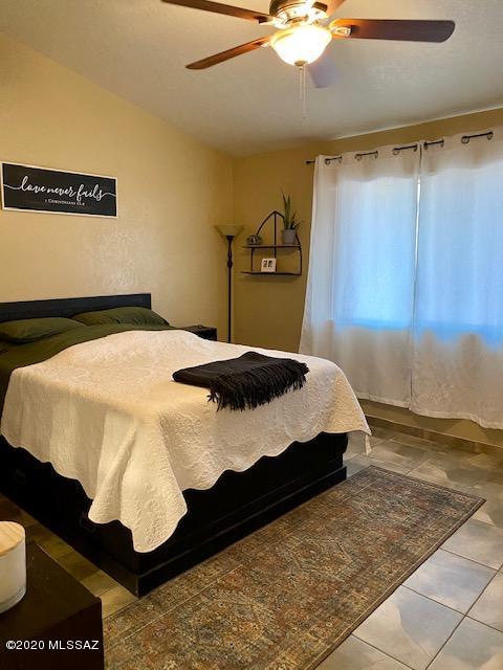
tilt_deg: -7.3
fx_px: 504
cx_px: 252
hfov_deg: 53.1
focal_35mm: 26
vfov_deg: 67.3
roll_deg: +0.1
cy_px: 335
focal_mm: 4.25
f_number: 1.8
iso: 320
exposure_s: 1/60
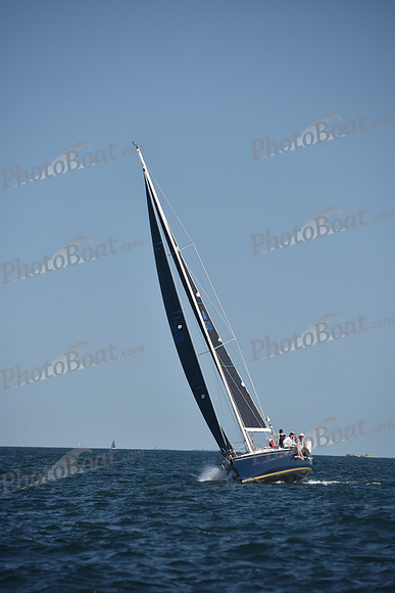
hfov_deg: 6.9
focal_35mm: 200
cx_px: 198
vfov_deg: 10.3
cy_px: 296
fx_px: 3289
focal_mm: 200
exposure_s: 1/1000
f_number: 5
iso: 250
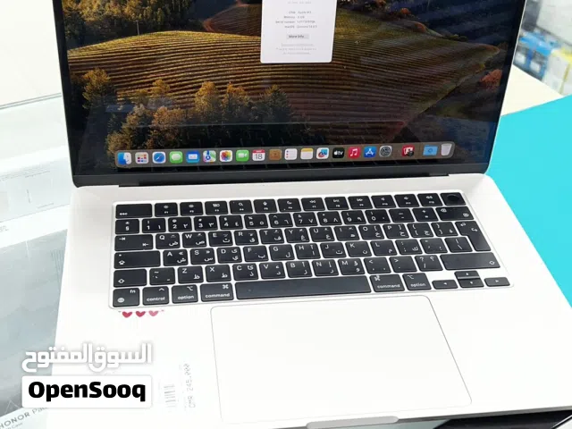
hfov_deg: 67.3
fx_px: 430
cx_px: 286
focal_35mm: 26
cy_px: 214
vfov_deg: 53.1
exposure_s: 1/111
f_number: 1.5
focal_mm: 5.7
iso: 32
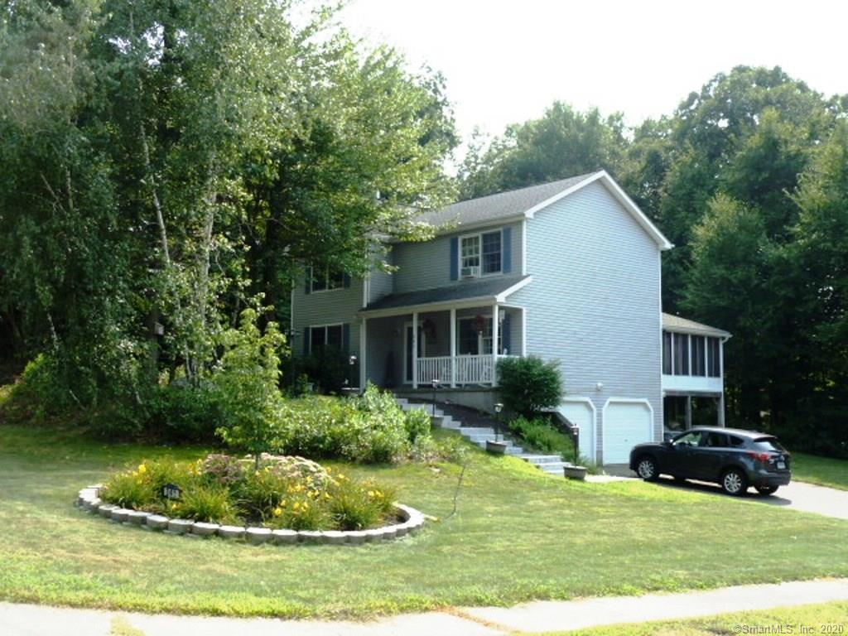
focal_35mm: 37
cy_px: 318
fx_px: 906
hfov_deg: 50.1
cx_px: 424
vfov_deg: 38.7
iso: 80
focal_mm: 6.1
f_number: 4
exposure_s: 1/200
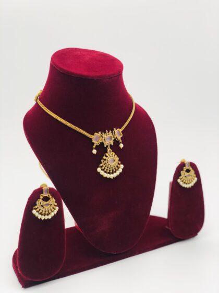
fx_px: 439
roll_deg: -1.6
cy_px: 146
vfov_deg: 36.8
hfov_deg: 28.0
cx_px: 110
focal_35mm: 52
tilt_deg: -14.6
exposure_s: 1/100
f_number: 2.4
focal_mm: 6
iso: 20
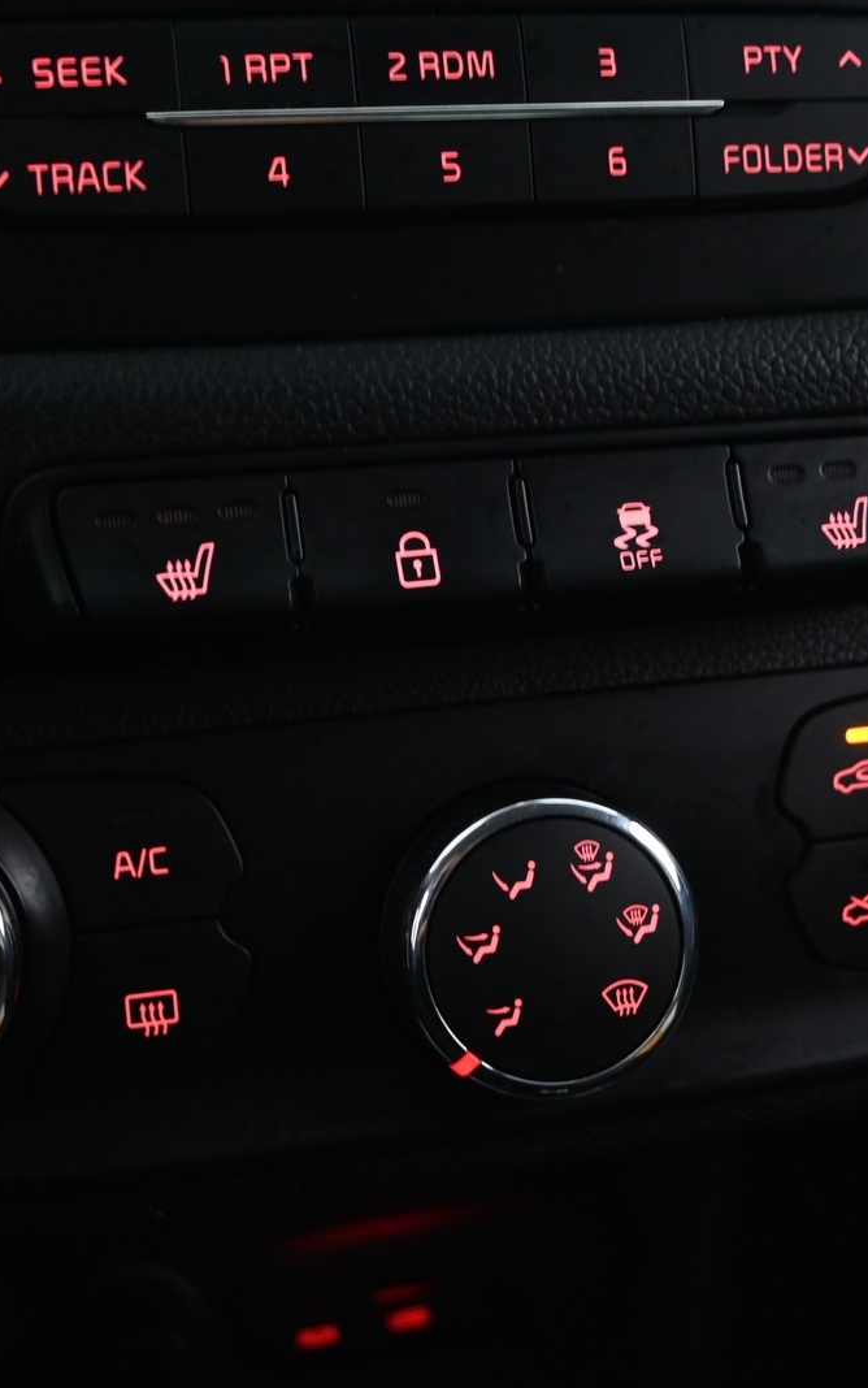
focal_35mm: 52
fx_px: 1973
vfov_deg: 38.7
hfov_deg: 24.7
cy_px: 689
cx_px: 547
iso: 1000
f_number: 4
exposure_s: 1/6
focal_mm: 22.5
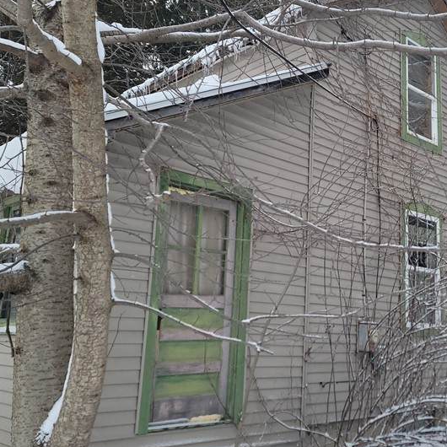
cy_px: 200
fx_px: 599
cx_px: 317
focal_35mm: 41
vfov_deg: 40.9
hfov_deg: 40.1
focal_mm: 6.7
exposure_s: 1/205
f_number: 1.8
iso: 16
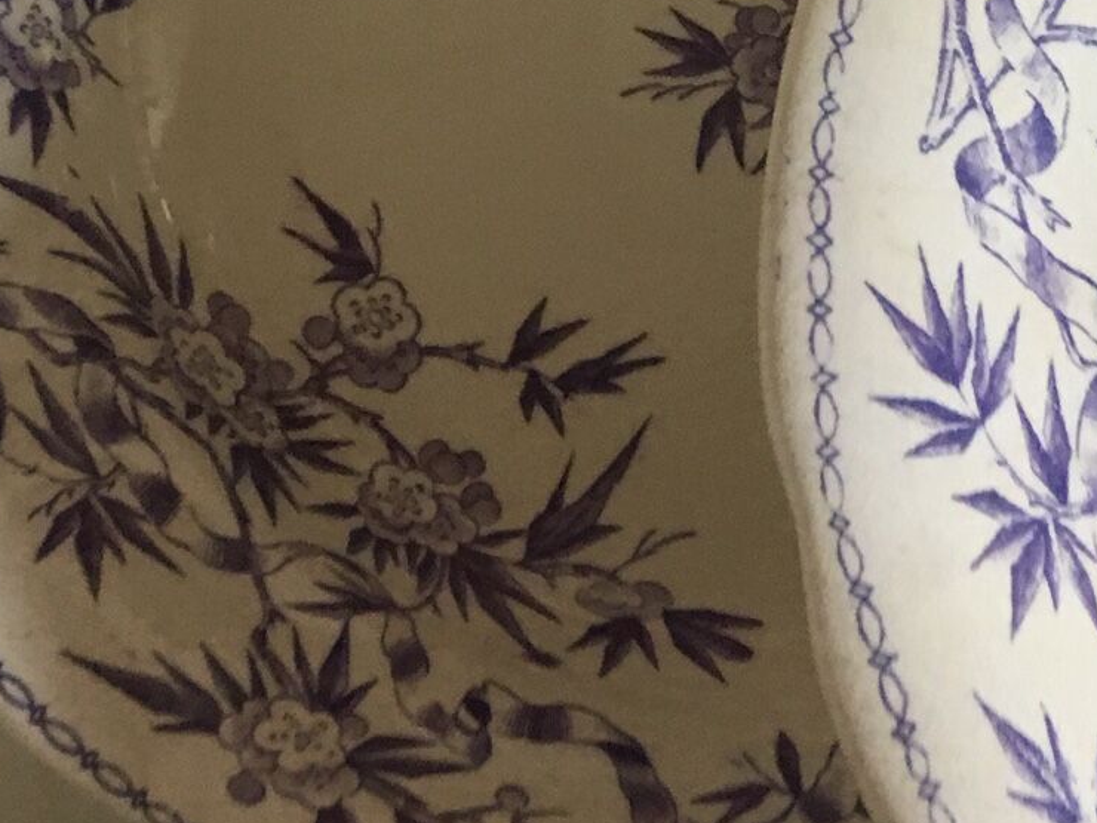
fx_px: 2504
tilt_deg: -82.5
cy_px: 956
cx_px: 427
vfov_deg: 17.9
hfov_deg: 24.7
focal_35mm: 79
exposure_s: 1/33
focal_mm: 4.15
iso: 200
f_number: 2.2
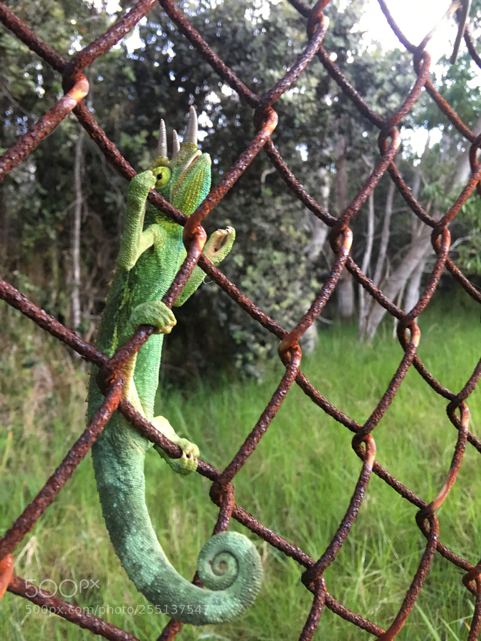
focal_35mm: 29
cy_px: 320
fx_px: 537
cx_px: 240
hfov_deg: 48.2
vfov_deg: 61.7
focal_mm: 4.15
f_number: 2.2
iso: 80
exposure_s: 1/15
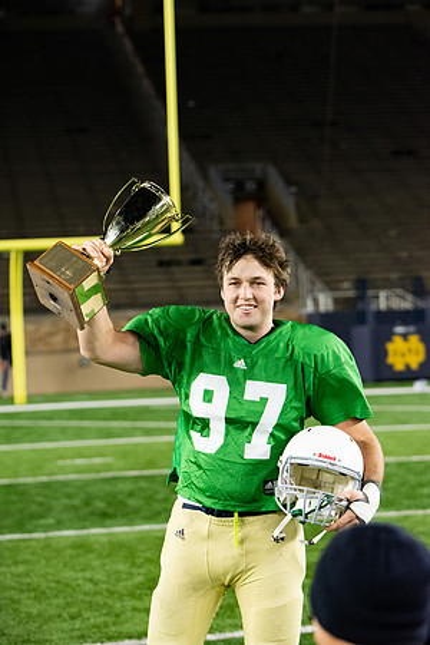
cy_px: 322
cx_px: 215
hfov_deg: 13.7
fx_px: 1792
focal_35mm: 100
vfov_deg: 20.4
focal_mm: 100
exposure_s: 1/500
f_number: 4
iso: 5600
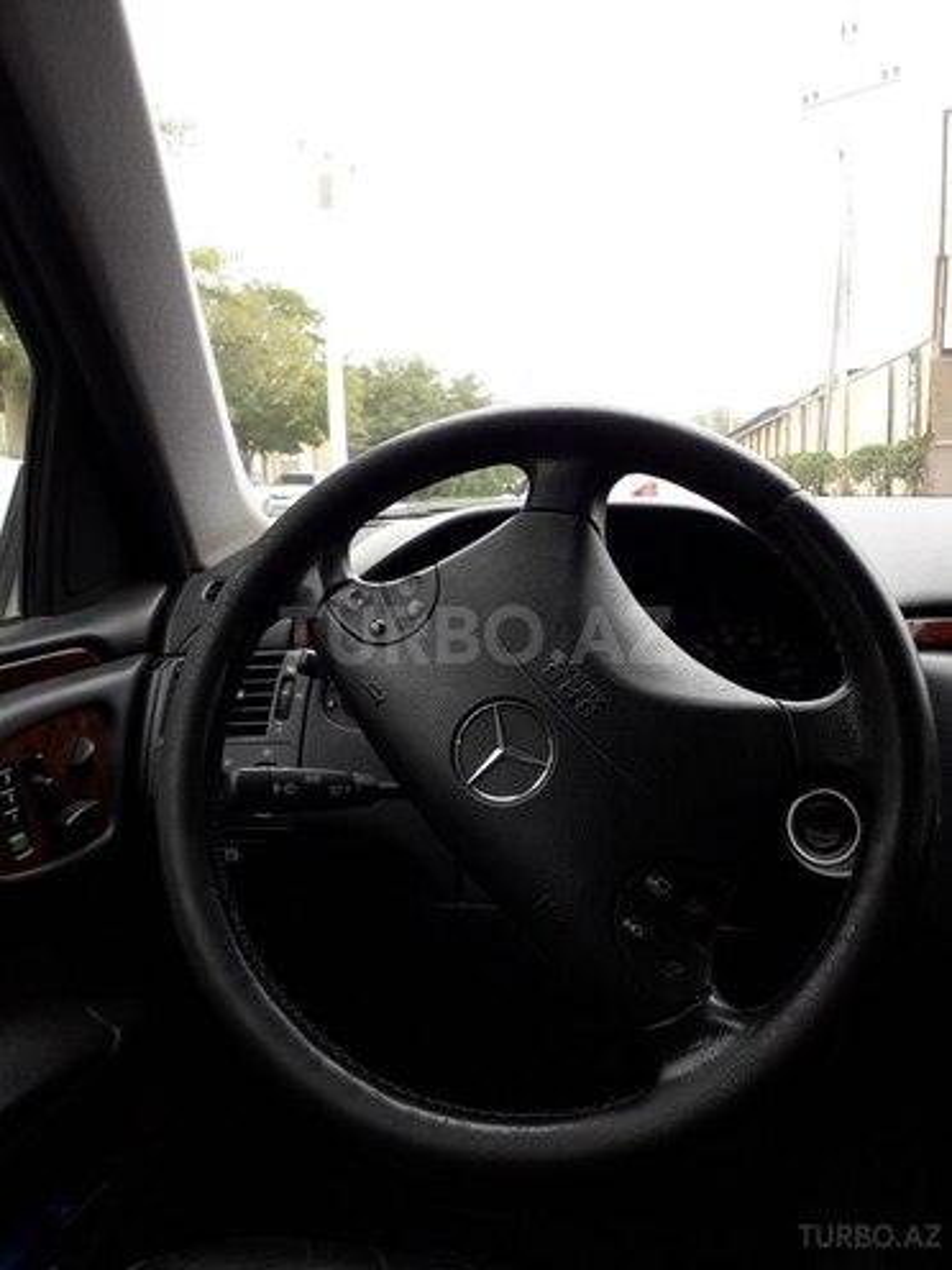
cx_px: 476
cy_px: 635
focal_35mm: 27
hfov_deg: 51.4
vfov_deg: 65.3
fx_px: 990
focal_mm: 3.6
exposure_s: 1/204
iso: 40
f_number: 1.9
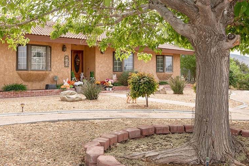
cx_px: 89
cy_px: 69
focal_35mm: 41
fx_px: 284
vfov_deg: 32.6
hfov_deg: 46.8
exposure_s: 1/250
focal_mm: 20
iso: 320
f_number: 13
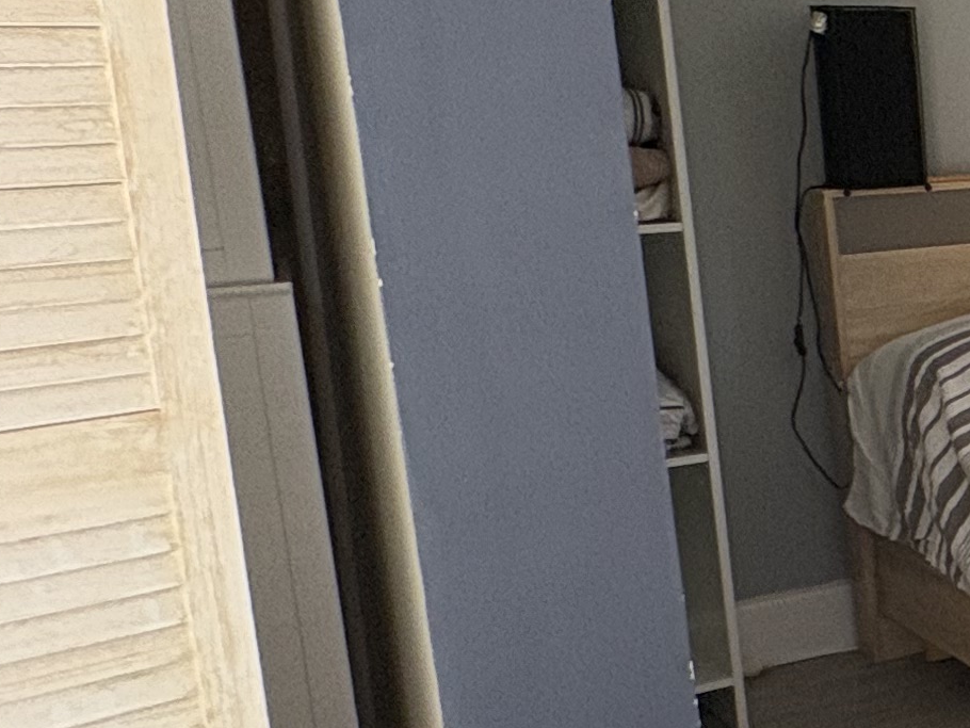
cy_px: 270
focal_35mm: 62
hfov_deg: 18.0
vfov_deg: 23.6
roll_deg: +1.5
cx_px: 2031
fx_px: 1738
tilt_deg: -7.4
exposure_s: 1/99
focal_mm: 2.22
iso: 100
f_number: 2.2
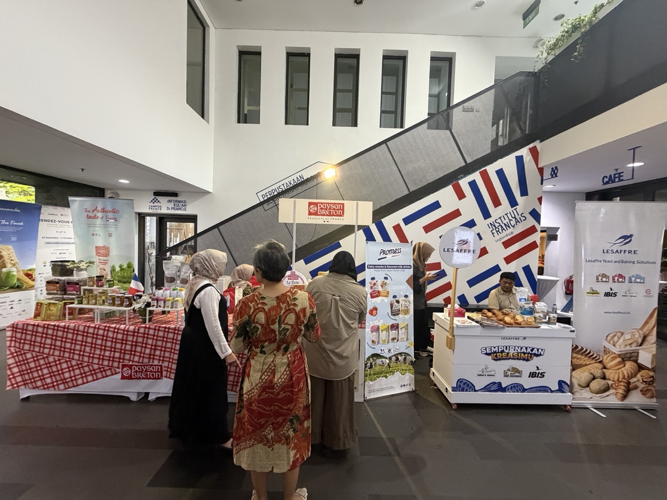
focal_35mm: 14
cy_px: 250
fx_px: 270
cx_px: 334
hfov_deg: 102.1
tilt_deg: -1.5
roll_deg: -1.6
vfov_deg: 85.7
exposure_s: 1/50
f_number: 2.2
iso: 500
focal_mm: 2.22
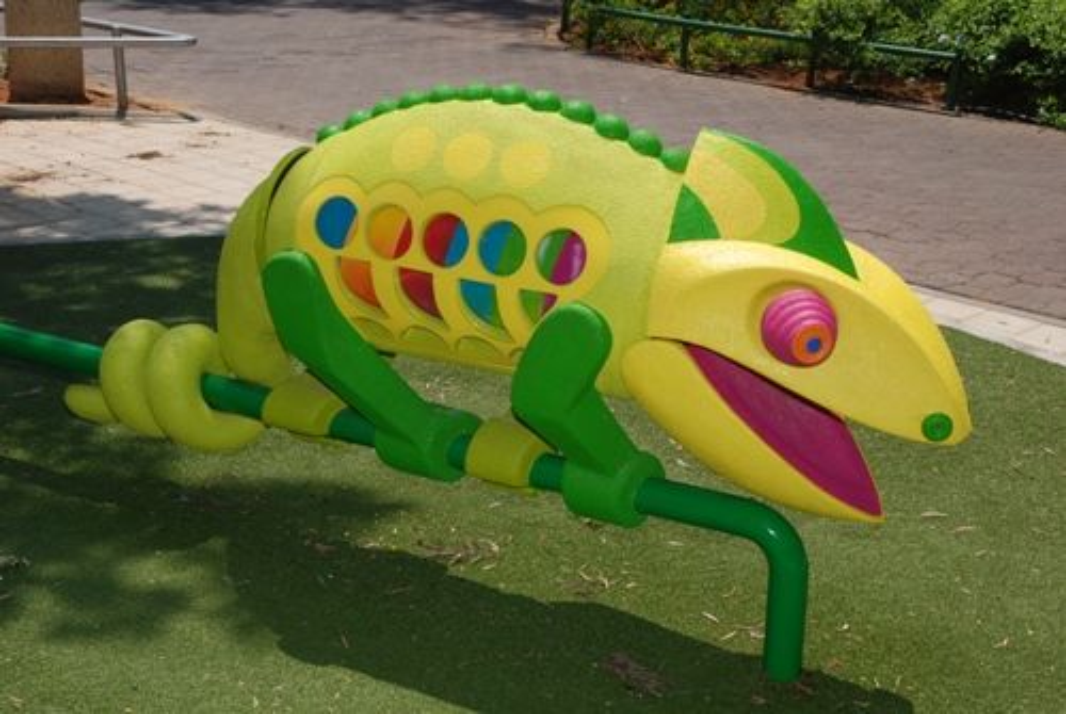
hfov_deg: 35.0
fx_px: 1690
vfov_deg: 23.9
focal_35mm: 57
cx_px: 533
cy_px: 357
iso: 100
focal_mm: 38
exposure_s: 1/125
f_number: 14
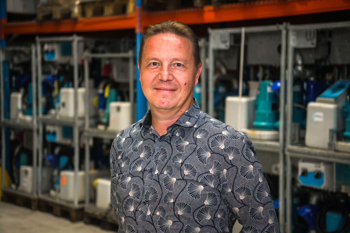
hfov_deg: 57.2
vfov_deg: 40.0
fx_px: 321
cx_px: 175
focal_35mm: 33
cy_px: 116
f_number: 2.8
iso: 250
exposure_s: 1/80
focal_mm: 22
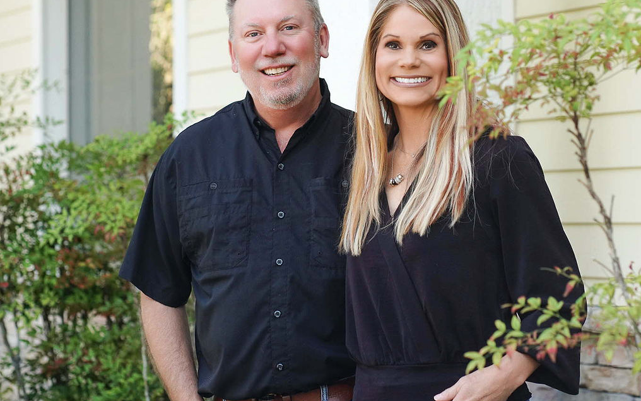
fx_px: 2288
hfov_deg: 15.9
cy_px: 164
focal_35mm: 131
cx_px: 322
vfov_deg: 10.0
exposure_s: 1/1000
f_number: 4.5
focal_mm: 85
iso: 1250
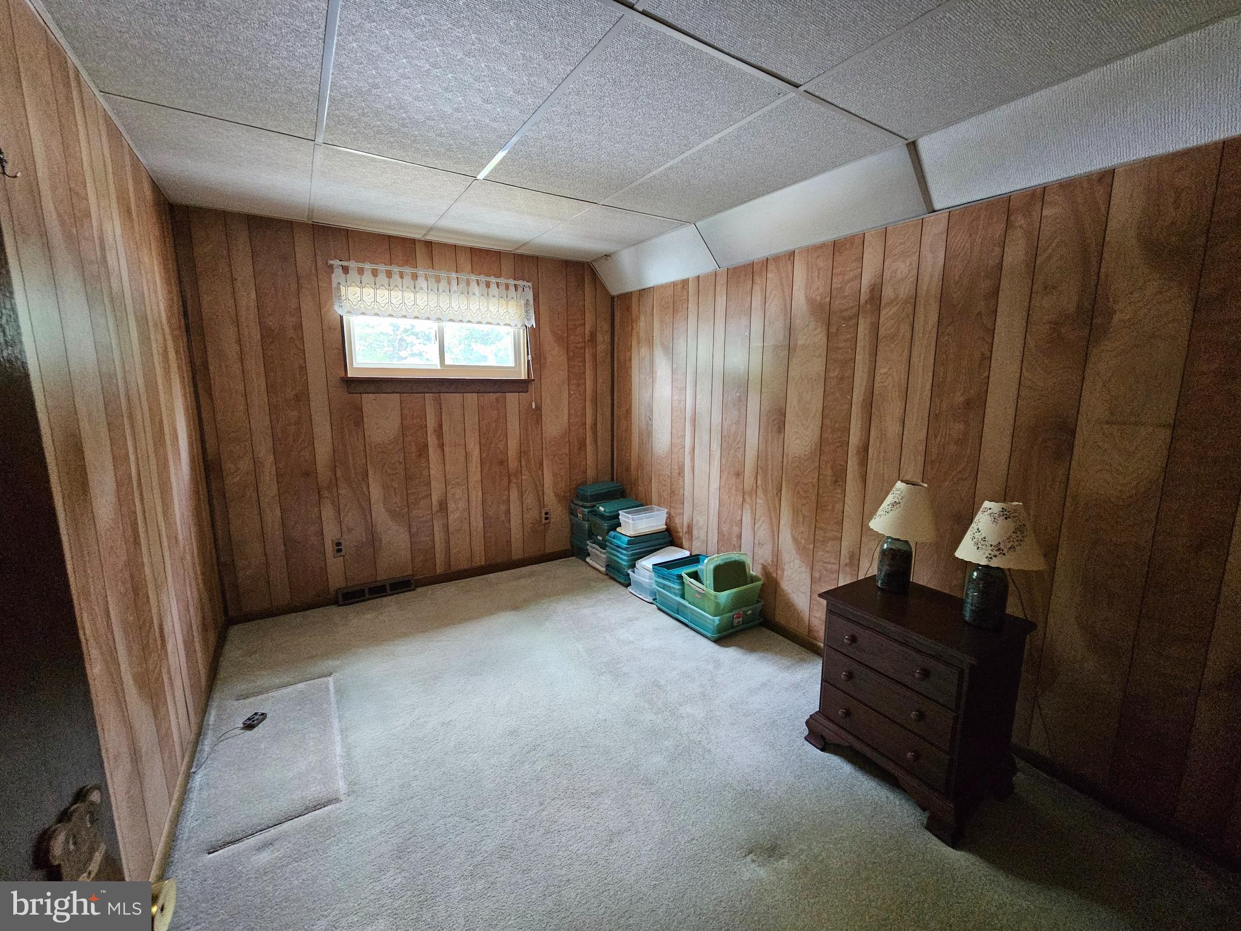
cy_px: 466
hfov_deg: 106.2
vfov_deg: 89.9
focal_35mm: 13
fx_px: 466
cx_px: 620
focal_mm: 2.2
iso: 640
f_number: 2.2
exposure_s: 1/30
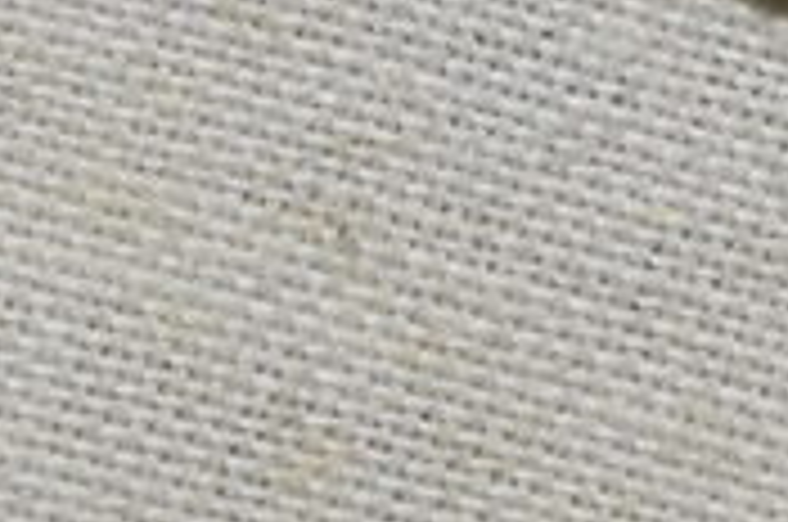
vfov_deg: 1.2
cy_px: -873
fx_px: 25235
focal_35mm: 1155
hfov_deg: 1.8
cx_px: 88
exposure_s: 1/200
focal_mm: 140
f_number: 14
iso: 400
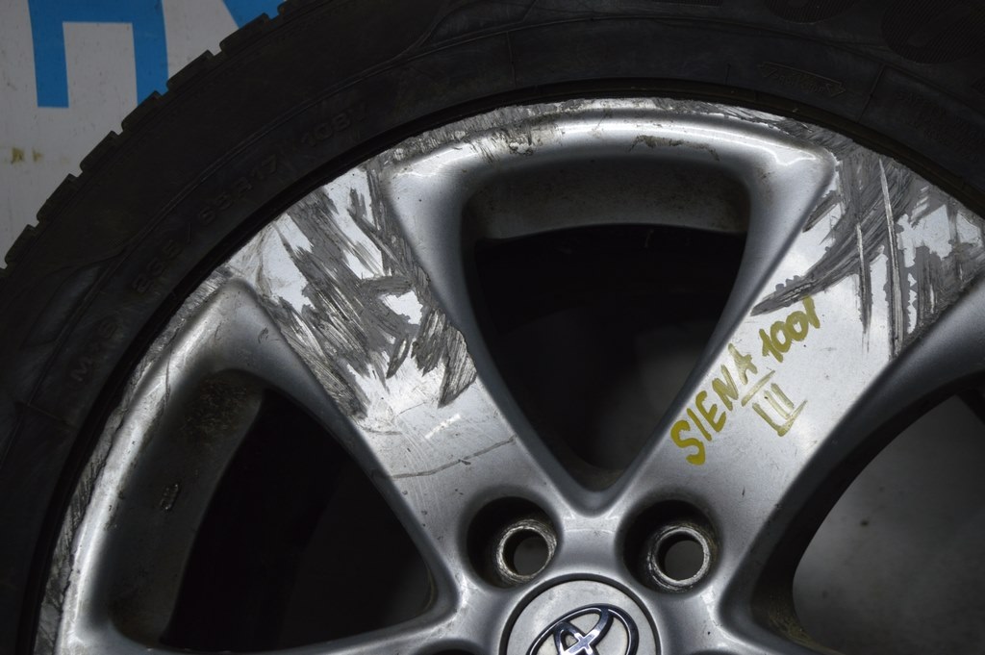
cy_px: 328
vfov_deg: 22.6
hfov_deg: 33.4
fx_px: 1640
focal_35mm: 60
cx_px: 492
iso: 400
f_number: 5
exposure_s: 1/60
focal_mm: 40
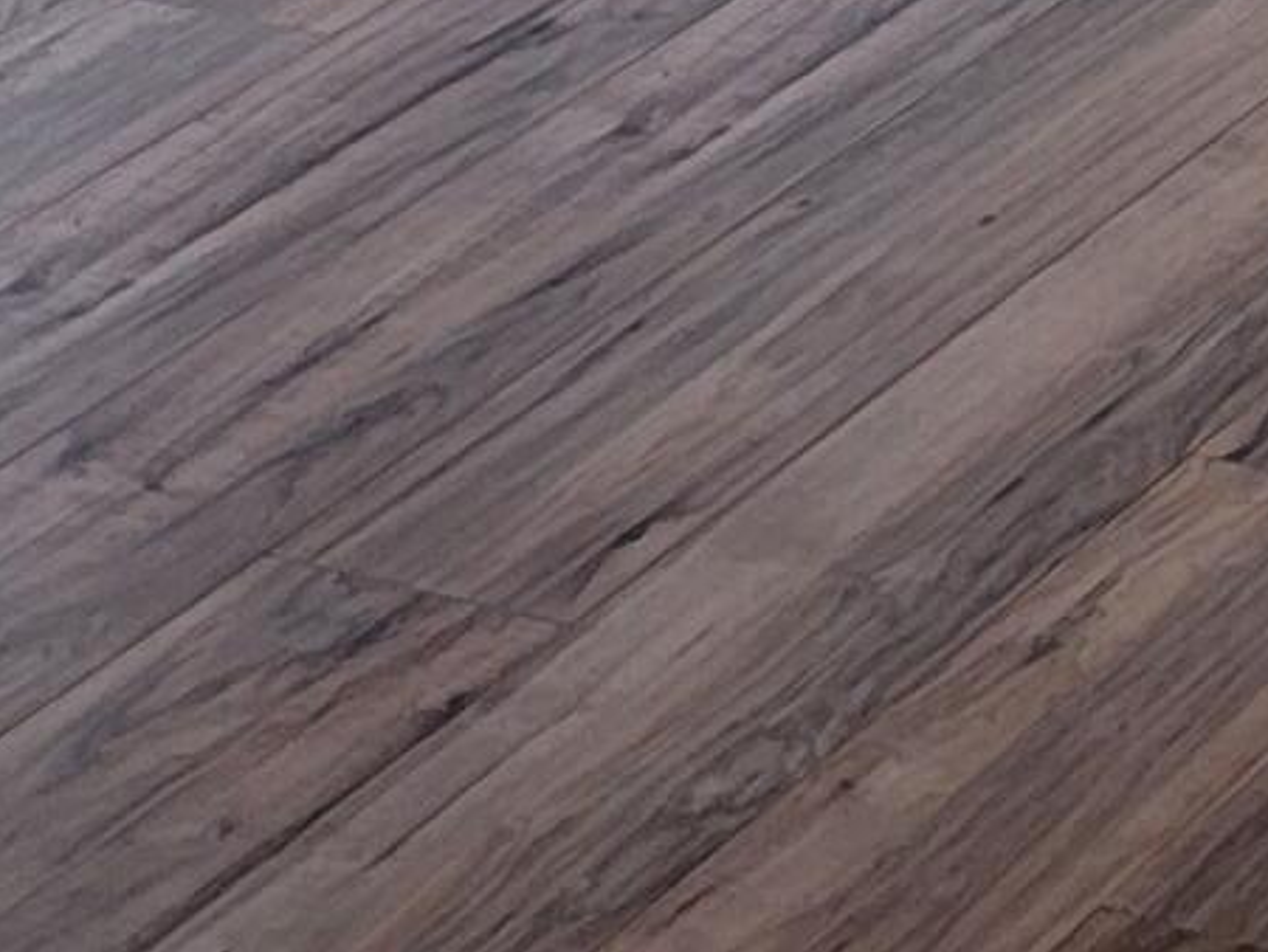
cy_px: -2096
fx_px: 5864
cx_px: 2595
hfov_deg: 11.1
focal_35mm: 160
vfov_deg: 7.8
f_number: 1.8
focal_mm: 6.7
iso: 160
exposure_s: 1/60
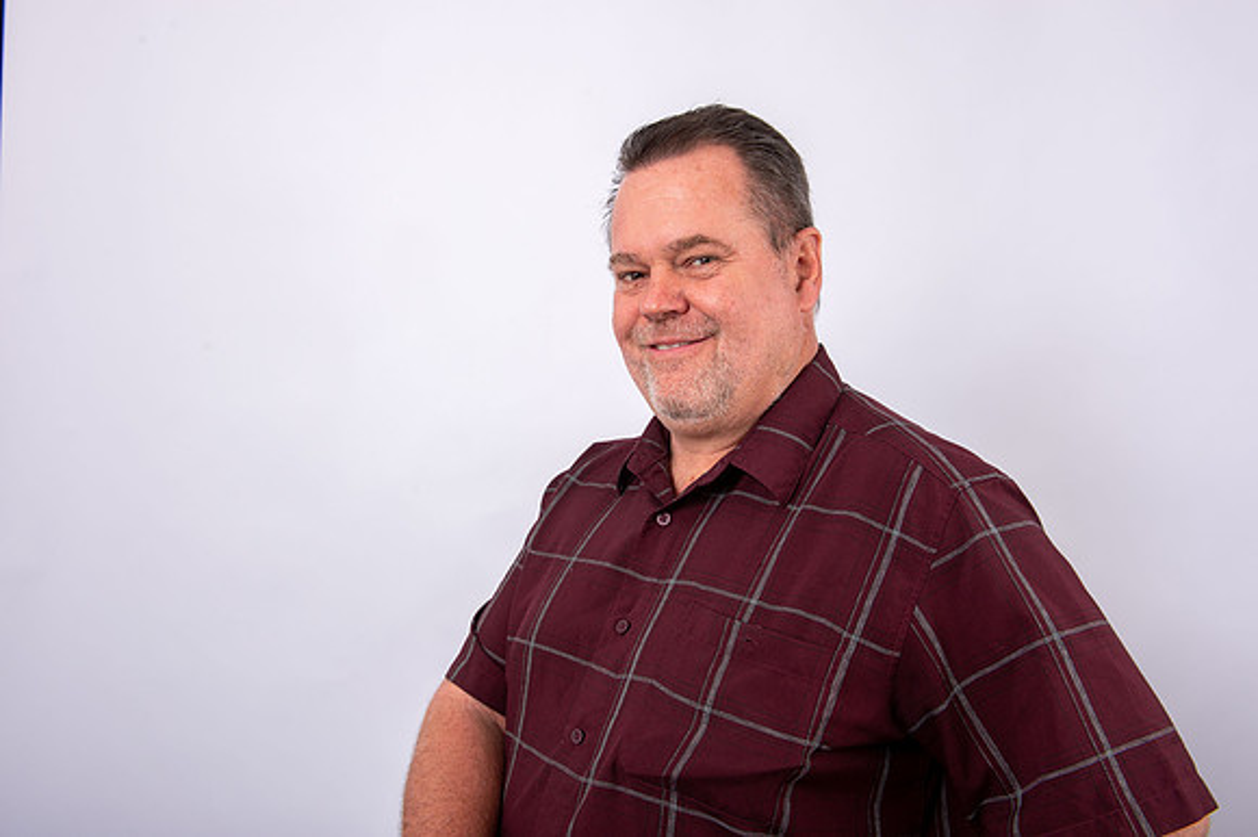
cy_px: 418
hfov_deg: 58.7
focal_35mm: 32
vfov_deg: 41.1
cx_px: 629
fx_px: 1118
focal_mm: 32
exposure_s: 1/250
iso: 125
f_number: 9
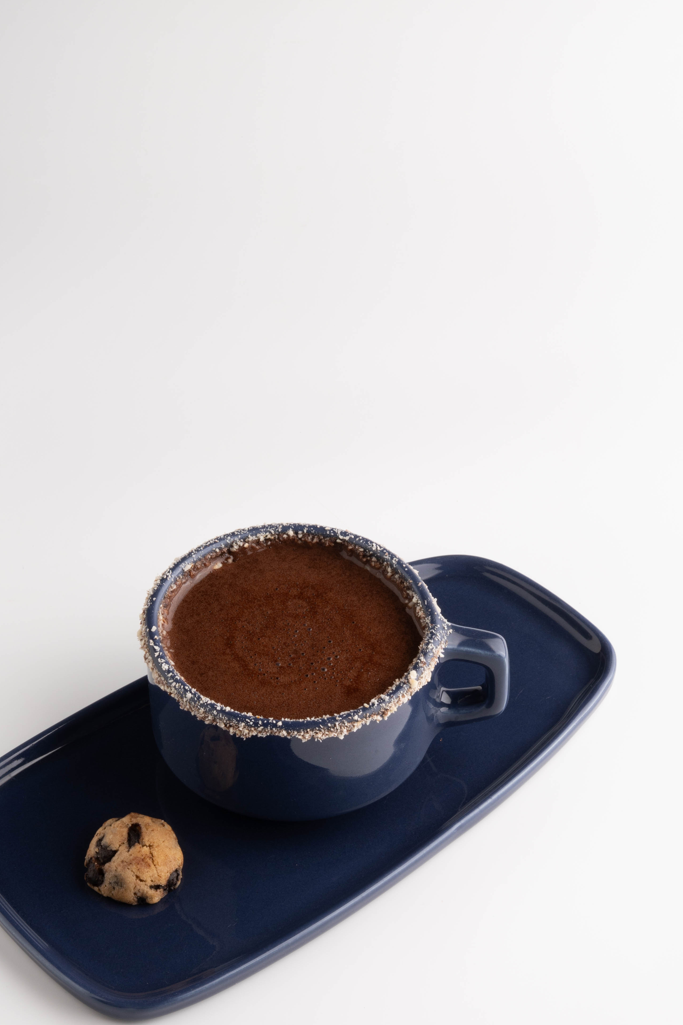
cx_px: 292
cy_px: 668
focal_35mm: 107
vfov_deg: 19.1
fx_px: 3045
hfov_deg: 12.8
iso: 100
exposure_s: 1/100
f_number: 14
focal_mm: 50
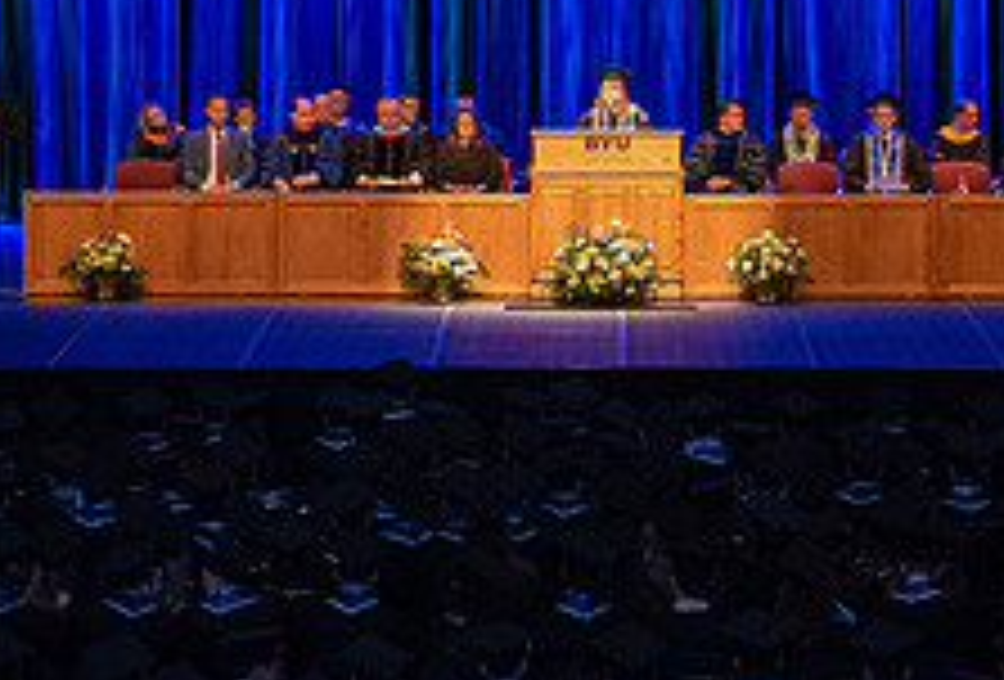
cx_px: 598
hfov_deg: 9.8
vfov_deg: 6.7
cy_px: 19
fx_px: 5829
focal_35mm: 208
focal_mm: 70
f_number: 2.8
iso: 6400
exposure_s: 1/125
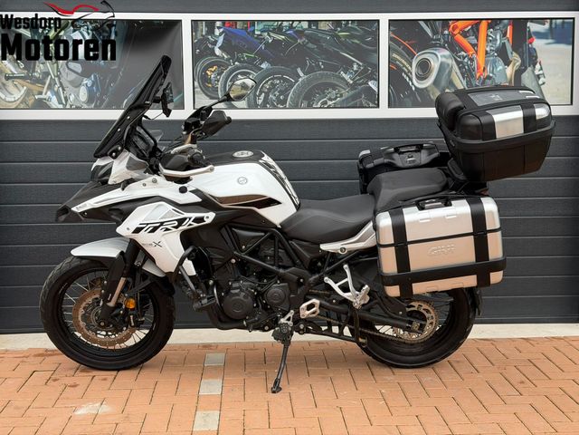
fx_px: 803
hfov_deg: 39.7
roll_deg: +0.9
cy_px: 218
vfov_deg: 30.3
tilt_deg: -6.4
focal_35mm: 48
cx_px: 290
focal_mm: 6.76
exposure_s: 1/534
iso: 80
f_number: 1.78
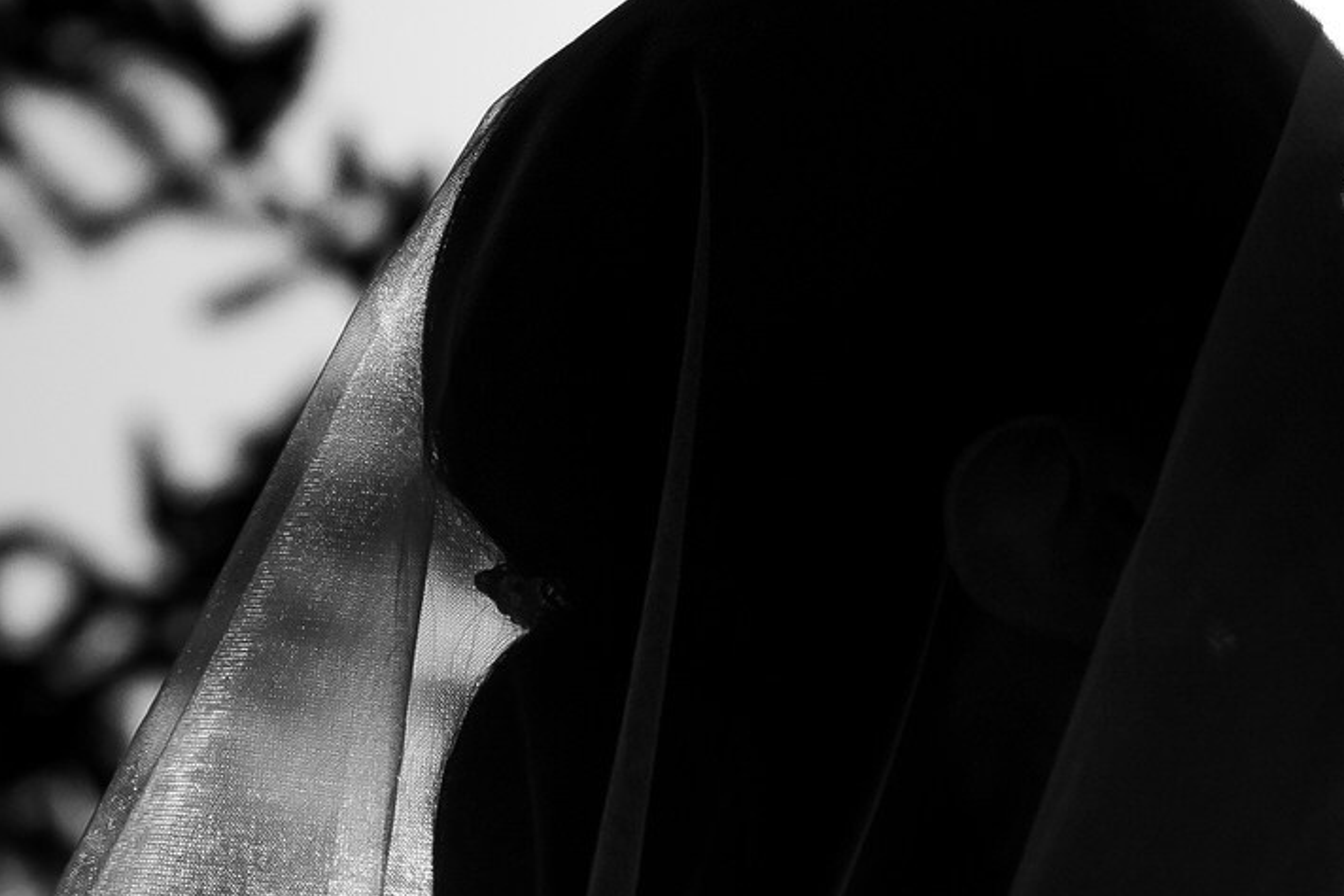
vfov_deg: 3.8
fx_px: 13663
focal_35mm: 366
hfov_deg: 5.6
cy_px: 388
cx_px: 1431
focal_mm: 85
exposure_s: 1/10000
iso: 200
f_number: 4.5
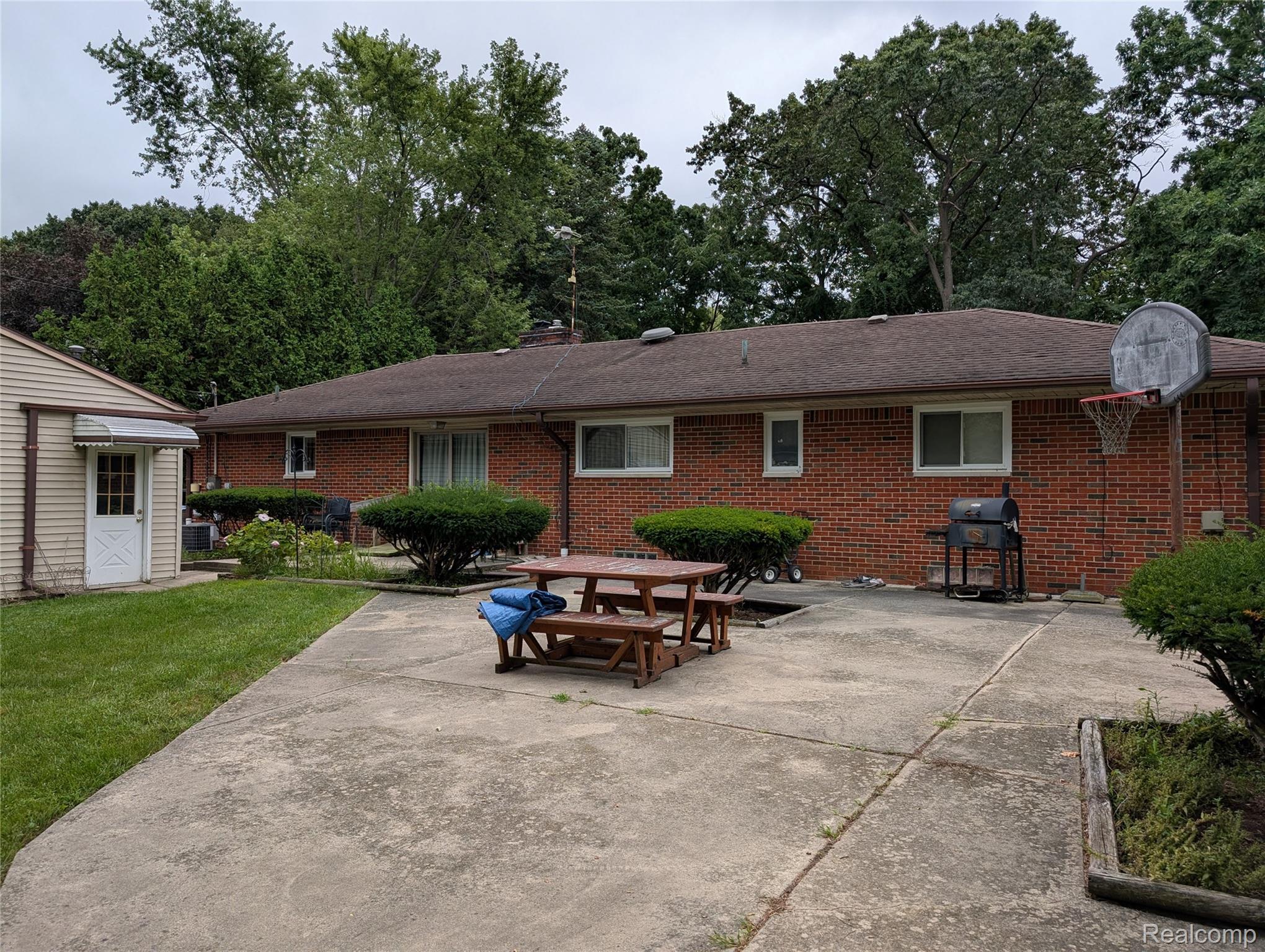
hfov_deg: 71.5
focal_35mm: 24
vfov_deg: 56.9
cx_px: 632
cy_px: 476
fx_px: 878
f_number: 1.68
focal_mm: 6.9
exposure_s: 1/845
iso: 21
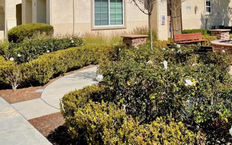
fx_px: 291
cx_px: 172
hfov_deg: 42.3
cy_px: 6
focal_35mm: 46
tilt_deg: +3.9
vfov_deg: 26.8
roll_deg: +2.2
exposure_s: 1/5291
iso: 32
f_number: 1.6
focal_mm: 4.2
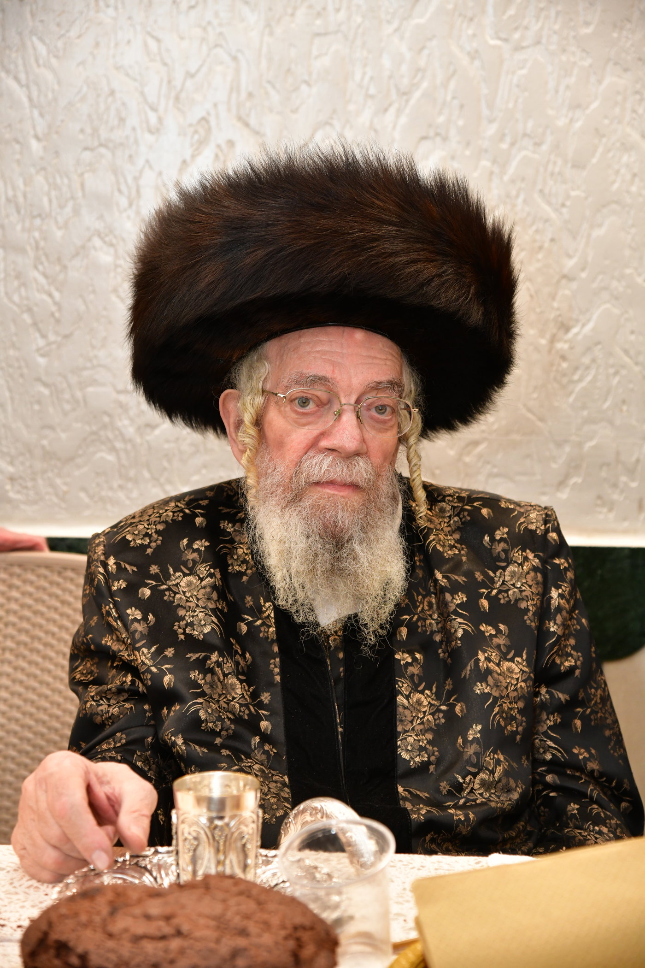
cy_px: 484
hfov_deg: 16.7
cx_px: 322
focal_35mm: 82
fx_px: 2204
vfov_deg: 24.8
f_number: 5.6
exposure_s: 1/100
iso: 1600
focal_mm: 82
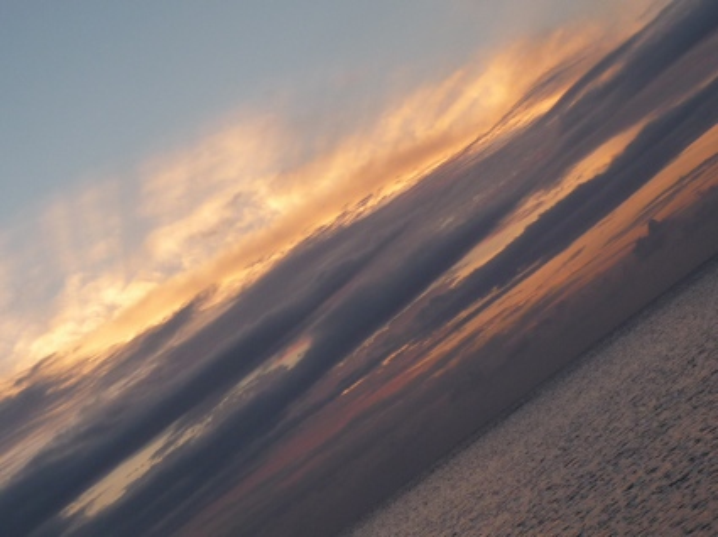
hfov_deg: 19.7
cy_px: 268
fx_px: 2072
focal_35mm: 100
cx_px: 359
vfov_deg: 14.8
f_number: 4.5
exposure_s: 1/100
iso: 100
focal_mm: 9.9
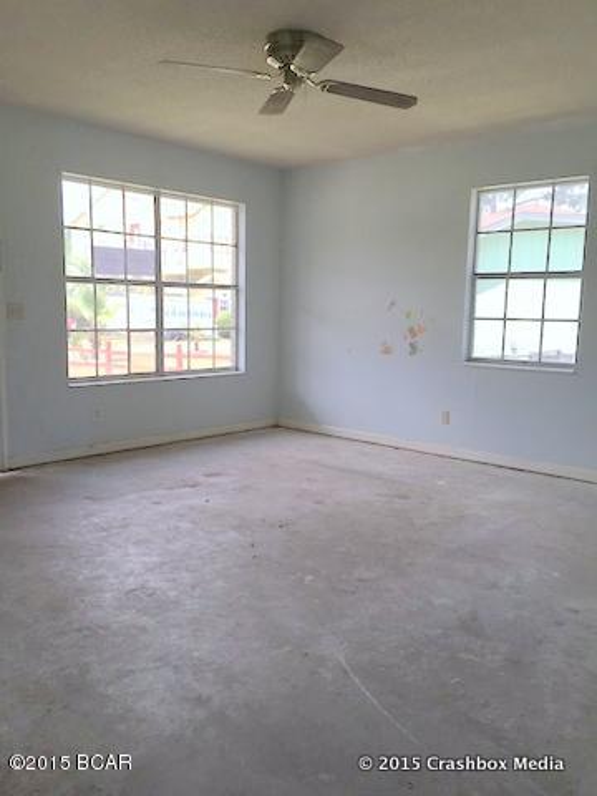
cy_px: 398
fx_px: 667
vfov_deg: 61.7
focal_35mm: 29
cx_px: 298
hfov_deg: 48.2
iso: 32
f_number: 2.2
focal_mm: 4.15
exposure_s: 1/370
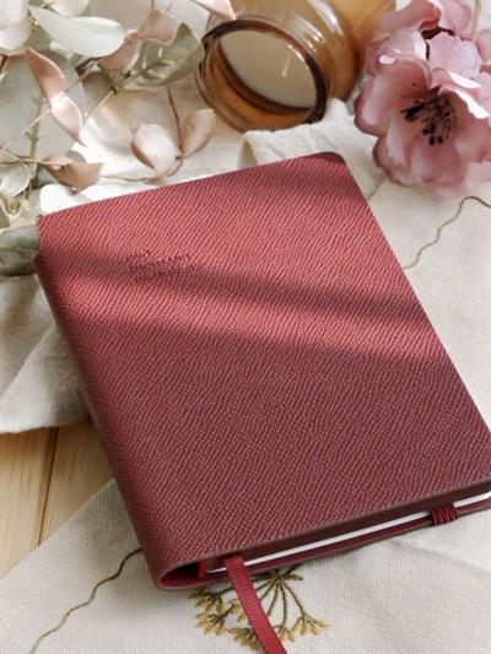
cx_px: 246
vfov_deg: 17.1
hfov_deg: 12.9
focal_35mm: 115
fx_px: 2174
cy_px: 327
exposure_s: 1/250
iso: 1600
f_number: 7.1
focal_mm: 20.6
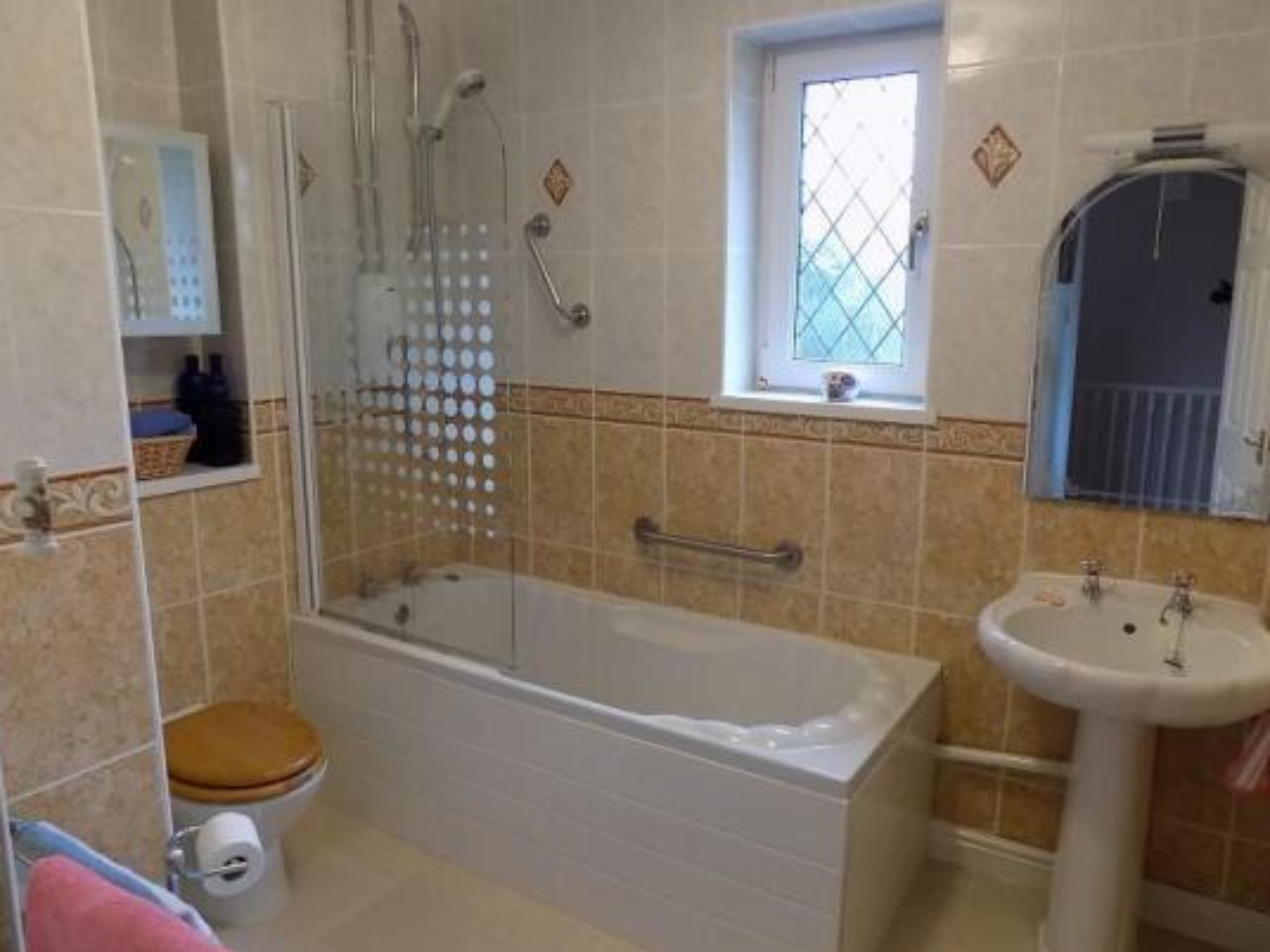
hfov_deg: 69.3
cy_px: 477
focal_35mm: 25
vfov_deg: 54.9
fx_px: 917
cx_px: 672
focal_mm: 4
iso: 180
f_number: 3.1
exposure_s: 1/30
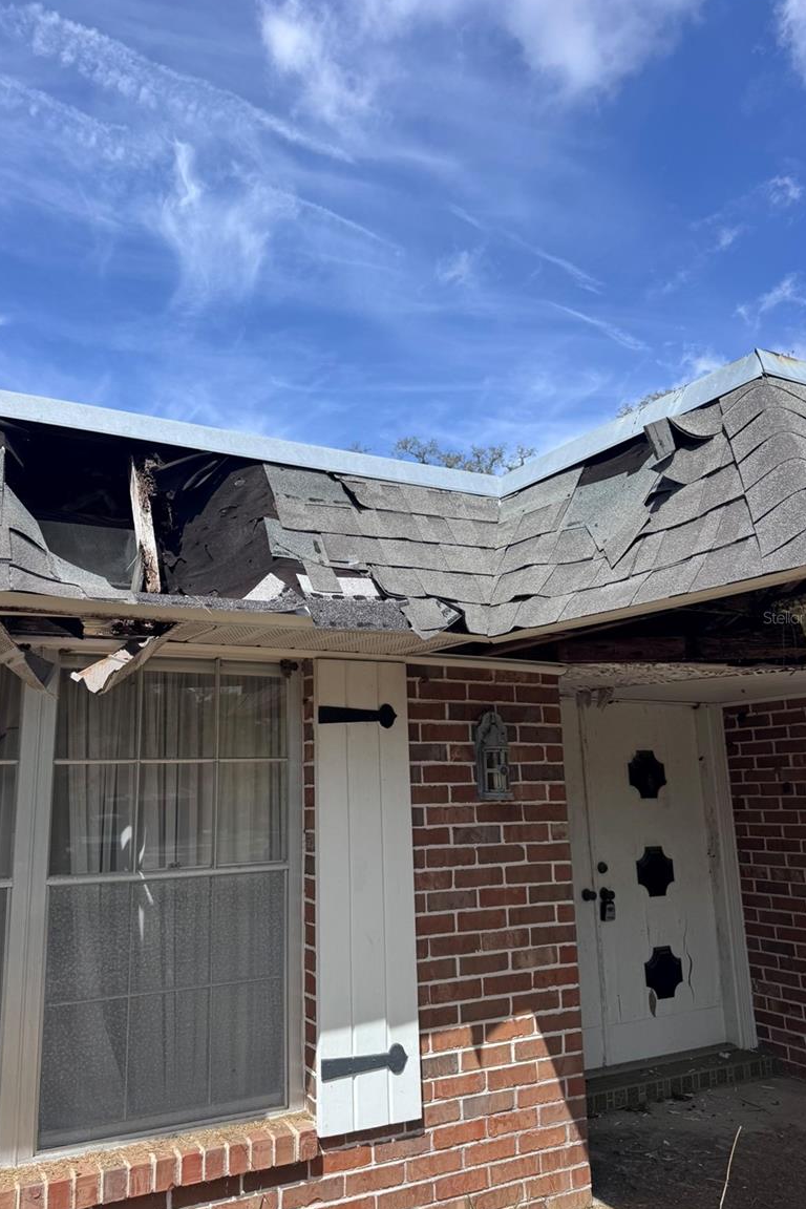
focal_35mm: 26
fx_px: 873
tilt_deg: +12.2
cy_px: 617
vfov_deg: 69.4
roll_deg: +3.4
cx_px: 365
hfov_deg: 49.5
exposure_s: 1/4608
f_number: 1.78
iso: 80
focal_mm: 6.76
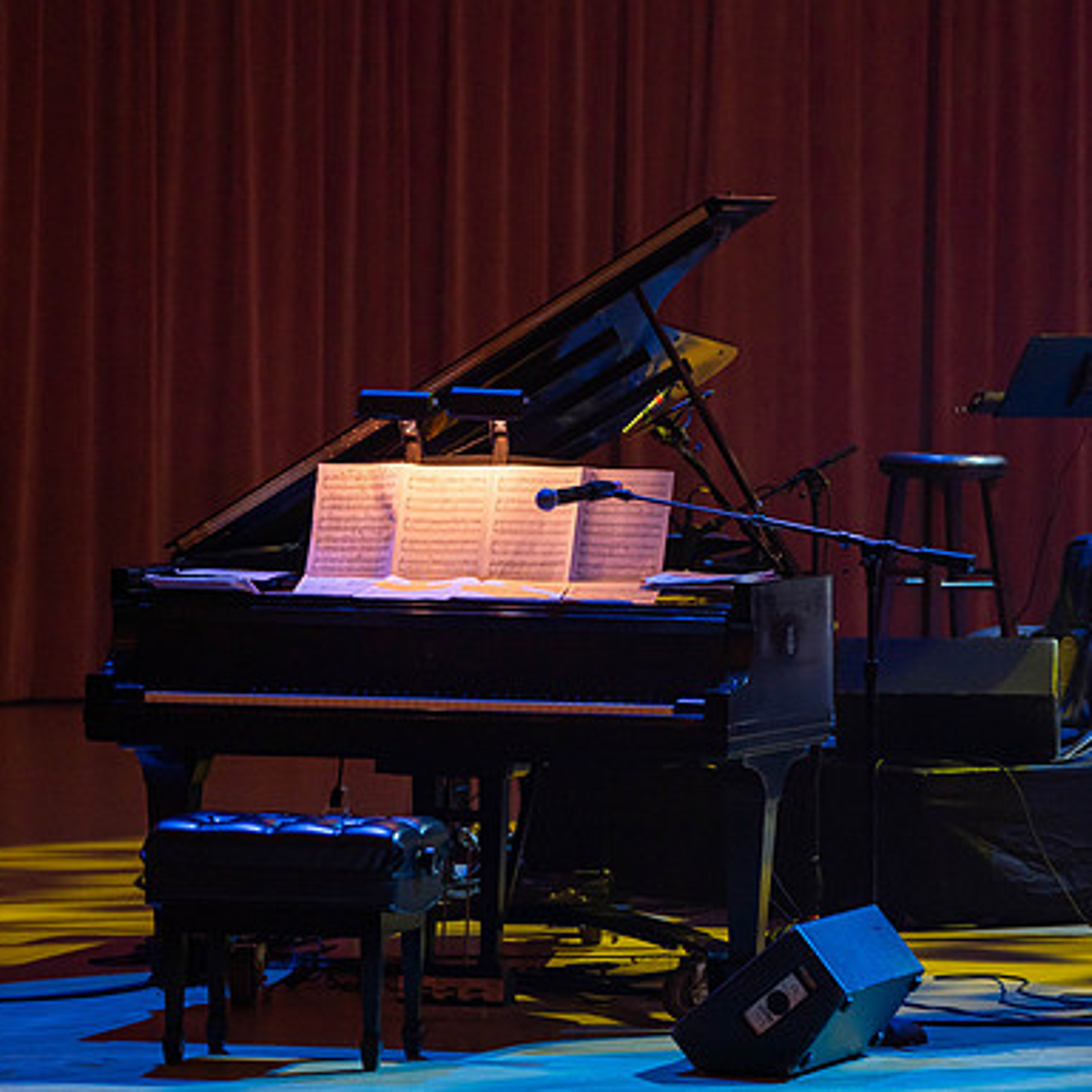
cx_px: 646
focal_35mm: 240
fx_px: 8566
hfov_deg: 7.3
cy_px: 545
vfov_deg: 7.3
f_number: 5.6
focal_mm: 187
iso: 2500
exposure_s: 1/200
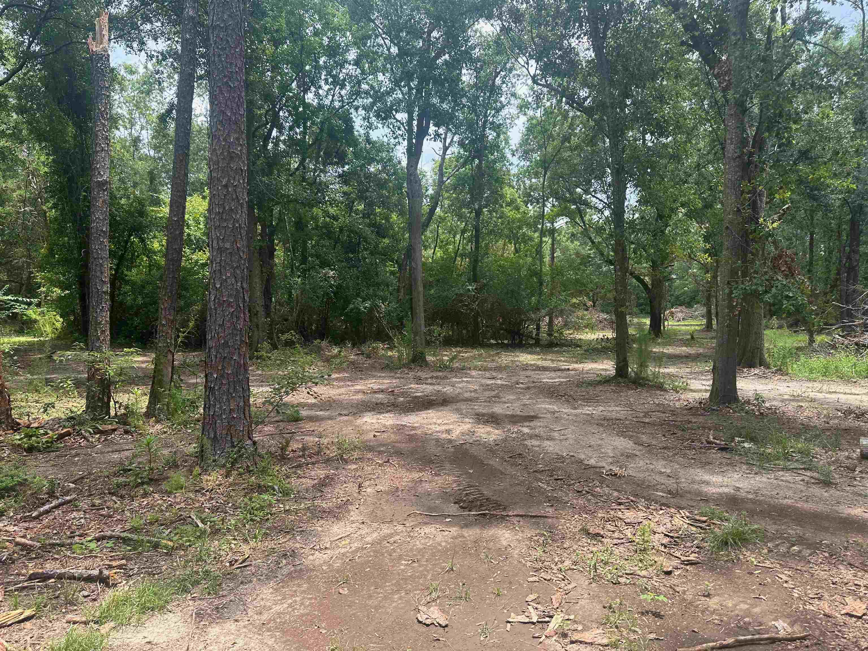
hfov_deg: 71.6
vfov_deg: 56.8
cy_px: 326
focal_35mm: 24
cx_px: 434
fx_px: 602
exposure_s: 1/836
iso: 80
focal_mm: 6.86
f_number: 1.78
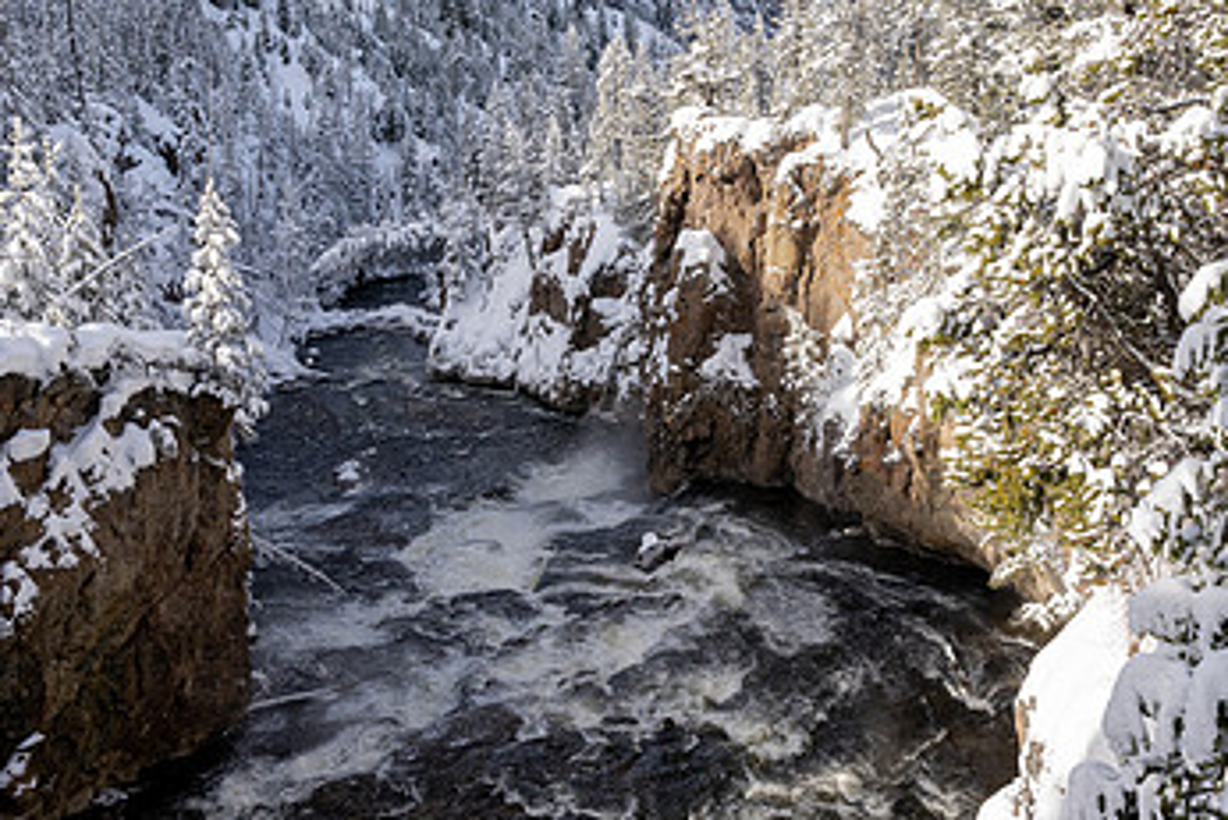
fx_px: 1433
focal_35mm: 42
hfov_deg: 46.4
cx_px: 589
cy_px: 318
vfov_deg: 31.8
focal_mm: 24
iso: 800
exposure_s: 1/125
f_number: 11
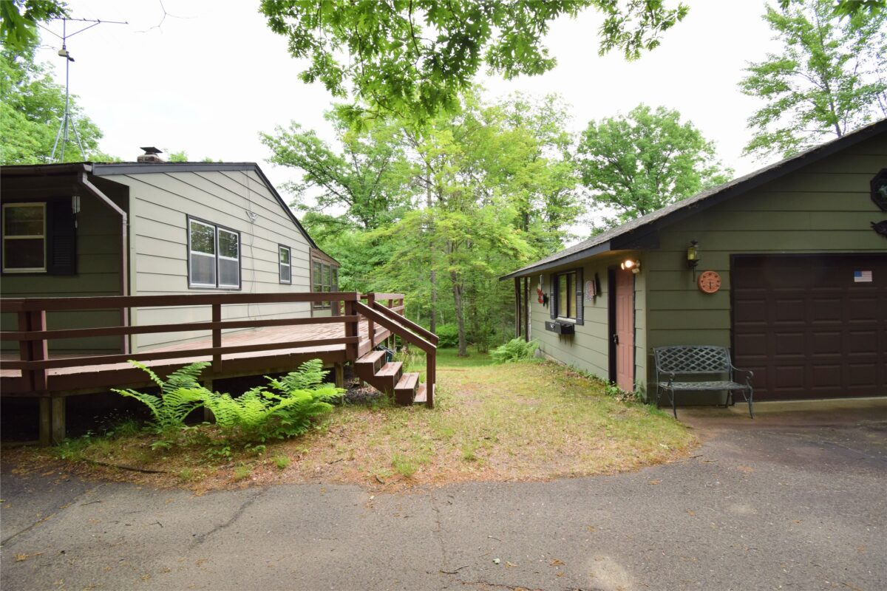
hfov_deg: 100.4
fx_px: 370
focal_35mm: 15
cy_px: 296
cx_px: 444
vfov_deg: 77.3
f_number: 7.1
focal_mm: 10
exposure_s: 1/200
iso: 320
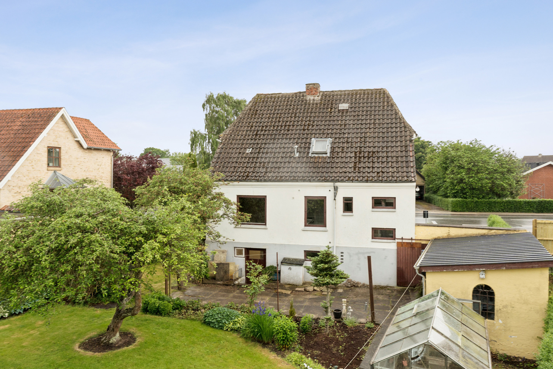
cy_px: 184
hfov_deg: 73.7
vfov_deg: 53.1
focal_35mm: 24
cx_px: 276
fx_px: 369
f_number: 10
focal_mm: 24
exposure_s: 1/60
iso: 400
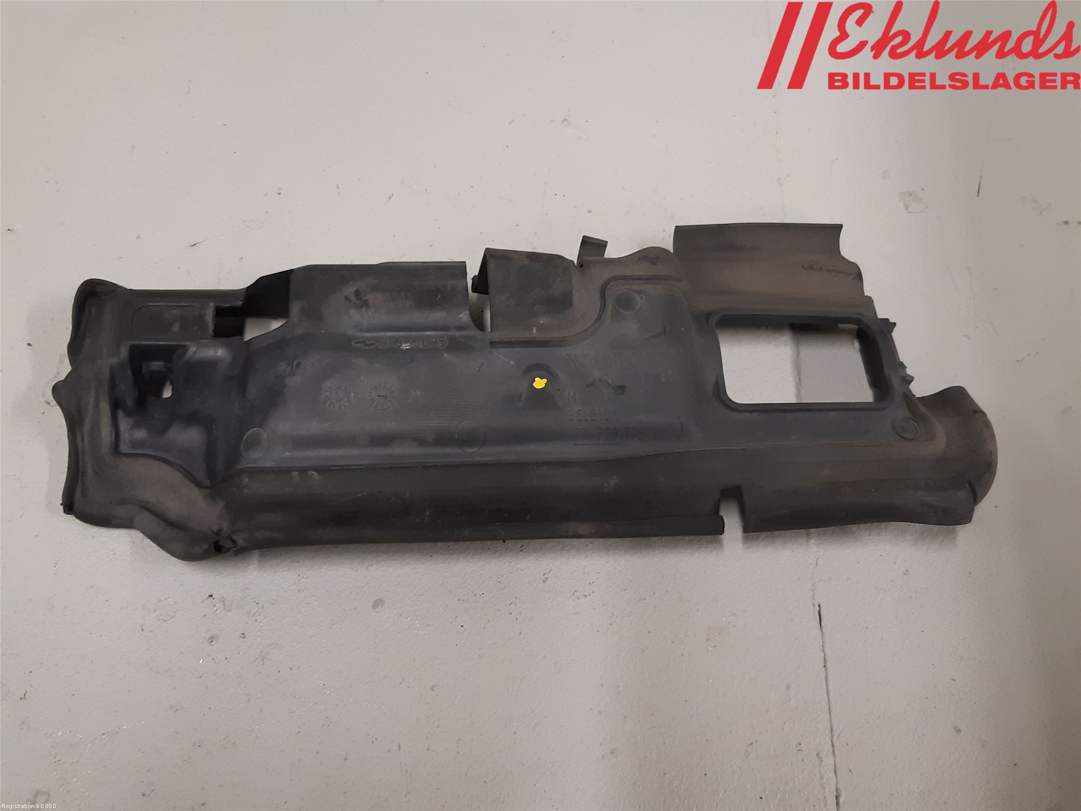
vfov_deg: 53.1
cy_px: 406
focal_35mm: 26
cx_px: 540
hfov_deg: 67.3
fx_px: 812
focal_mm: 3.93
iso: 160
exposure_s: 1/50
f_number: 1.7
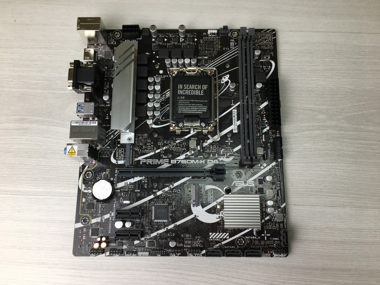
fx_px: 318
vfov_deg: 48.2
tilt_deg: -78.7
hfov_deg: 61.7
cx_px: 190
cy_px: 142
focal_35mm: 29
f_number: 2.2
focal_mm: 4.15
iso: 40
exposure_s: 1/100
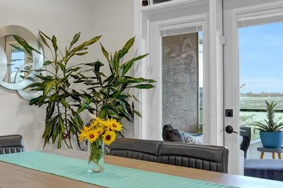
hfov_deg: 43.5
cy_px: 94
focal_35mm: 45
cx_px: 119
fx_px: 354
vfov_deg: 29.8
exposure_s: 1/30
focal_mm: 17
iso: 640
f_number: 5.6
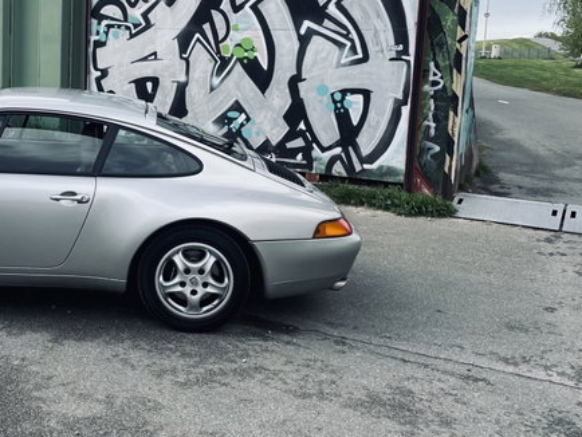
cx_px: 97
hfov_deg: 39.2
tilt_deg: -8.2
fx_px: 774
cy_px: 160
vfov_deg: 31.4
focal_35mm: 46
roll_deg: -1.1
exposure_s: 1/1247
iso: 32
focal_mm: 4.2
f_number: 1.6
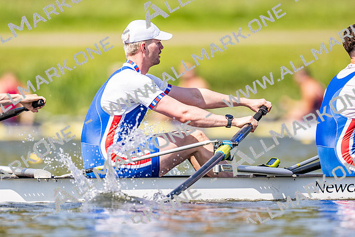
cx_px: 178
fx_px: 8872
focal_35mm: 900
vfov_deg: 1.5
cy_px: 118
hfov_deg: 2.3
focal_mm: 600
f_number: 4
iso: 360
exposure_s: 1/2500
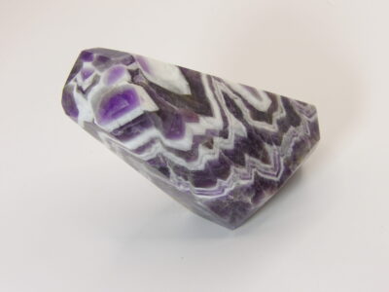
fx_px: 809
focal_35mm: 72
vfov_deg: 20.4
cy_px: 146
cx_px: 194
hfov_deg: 27.0
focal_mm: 13
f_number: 4.1
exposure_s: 1/100
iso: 150
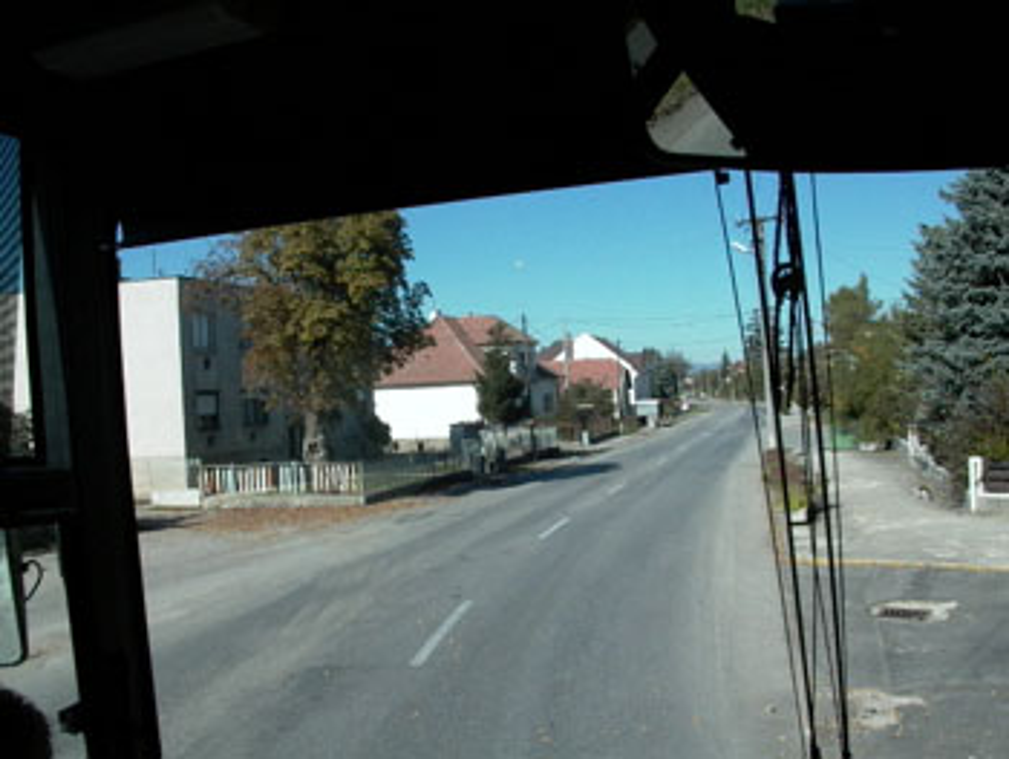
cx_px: 504
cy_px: 380
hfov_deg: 55.3
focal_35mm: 33
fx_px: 963
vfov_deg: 43.0
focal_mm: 7.13
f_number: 6.47
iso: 100
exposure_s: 1/559
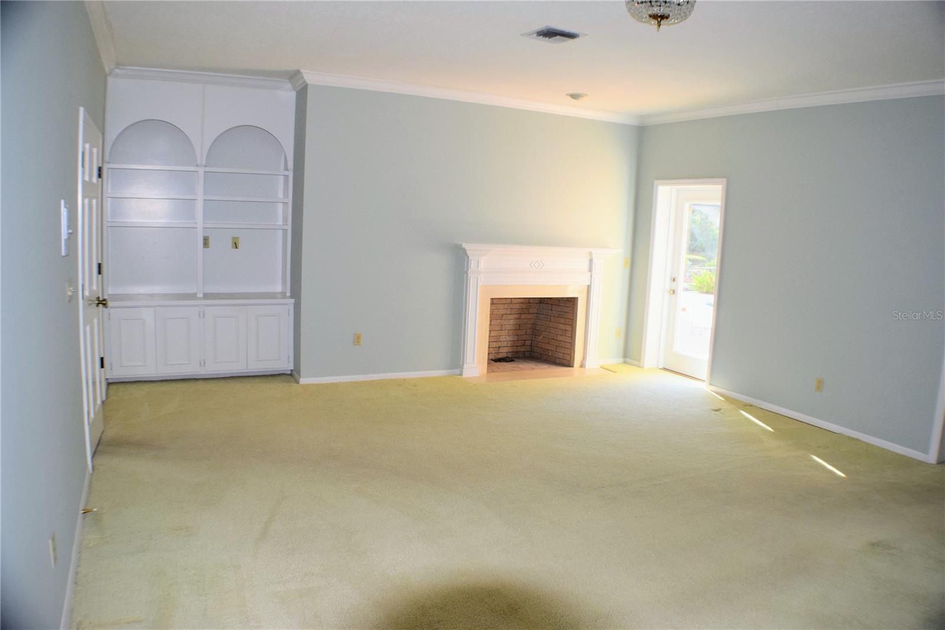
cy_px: 315
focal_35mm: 33
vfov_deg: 40.0
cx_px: 472
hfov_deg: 57.2
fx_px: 866
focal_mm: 22
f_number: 5.6
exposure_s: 1/125
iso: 800
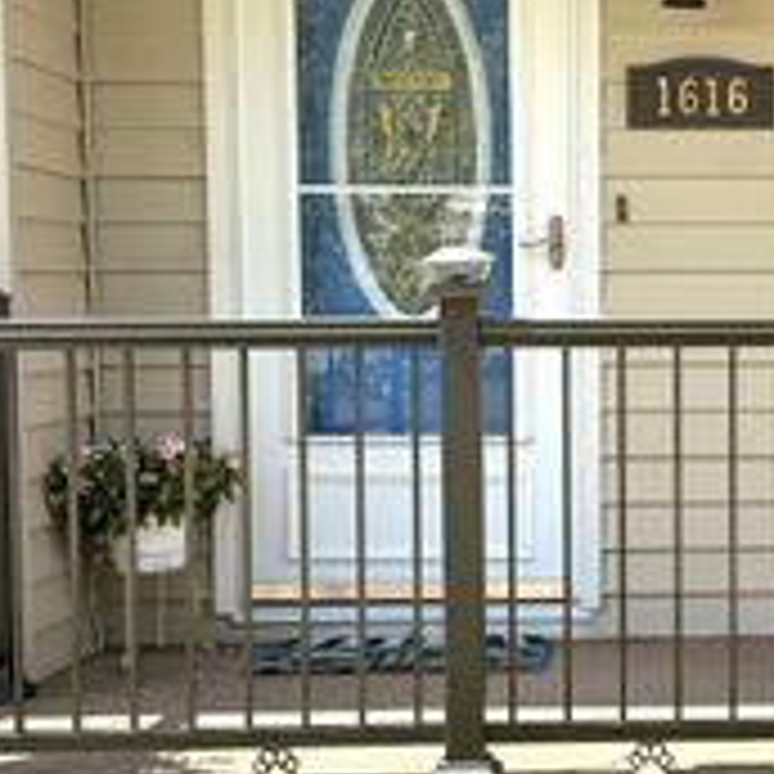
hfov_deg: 21.8
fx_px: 1948
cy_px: 412
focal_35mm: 77
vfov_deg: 22.5
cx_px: 729
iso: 100
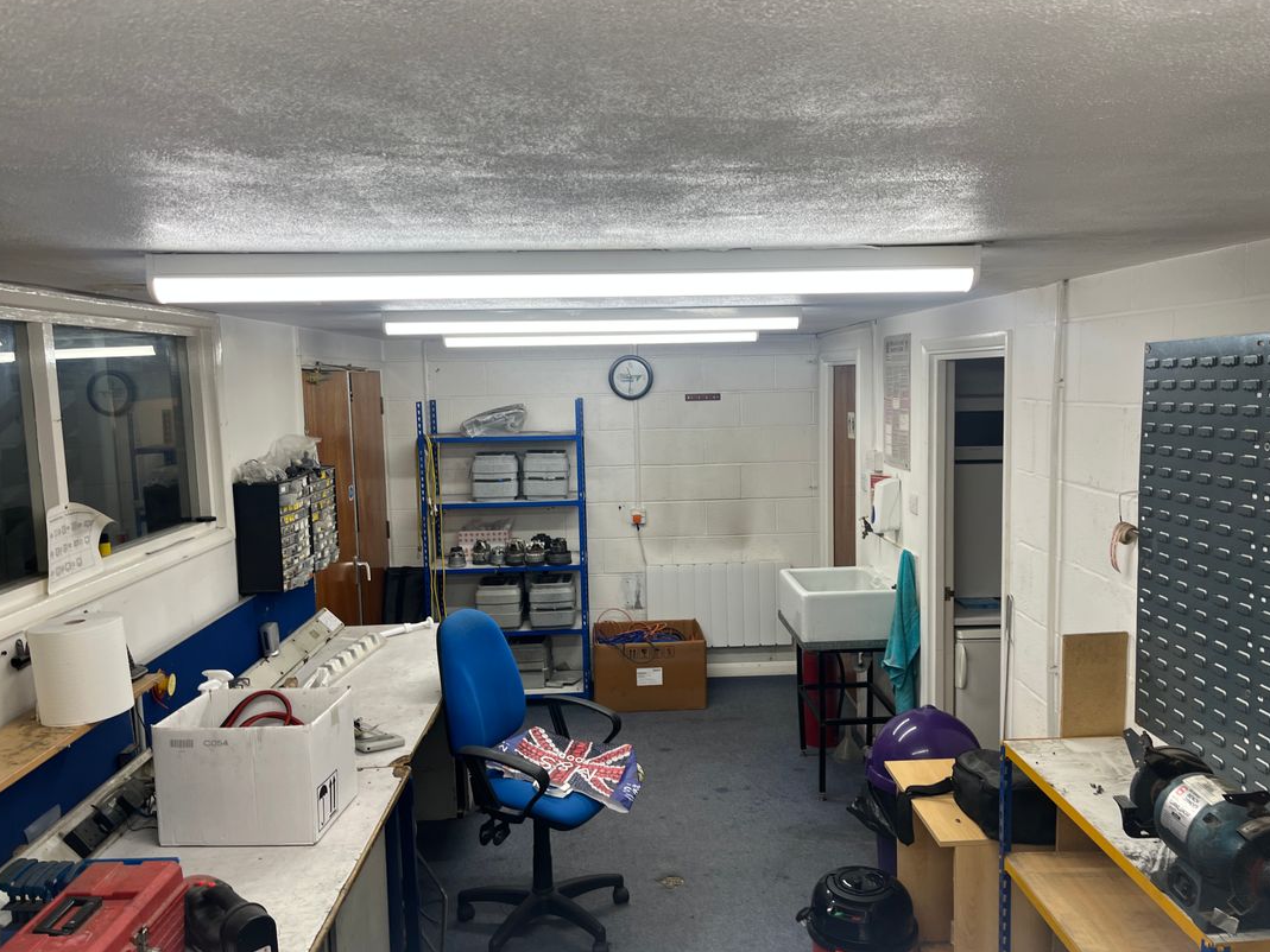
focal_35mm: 27
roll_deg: +0.0
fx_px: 991
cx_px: 650
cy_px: 479
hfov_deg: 65.3
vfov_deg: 51.4
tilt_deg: -7.8
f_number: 1.6
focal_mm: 5.1
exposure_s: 1/103
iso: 32
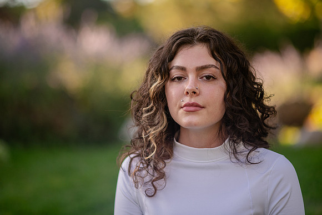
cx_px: 146
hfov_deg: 17.7
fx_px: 1033
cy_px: 97
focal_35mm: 115
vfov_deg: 11.9
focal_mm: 105
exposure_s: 1/3200
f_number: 2
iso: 800
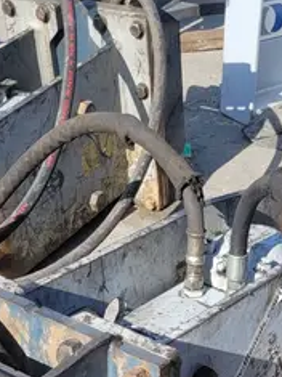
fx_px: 881
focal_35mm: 81
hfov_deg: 18.2
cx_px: 163
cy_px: 495
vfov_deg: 21.7
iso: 40
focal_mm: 5.4
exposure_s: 1/1238
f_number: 1.8
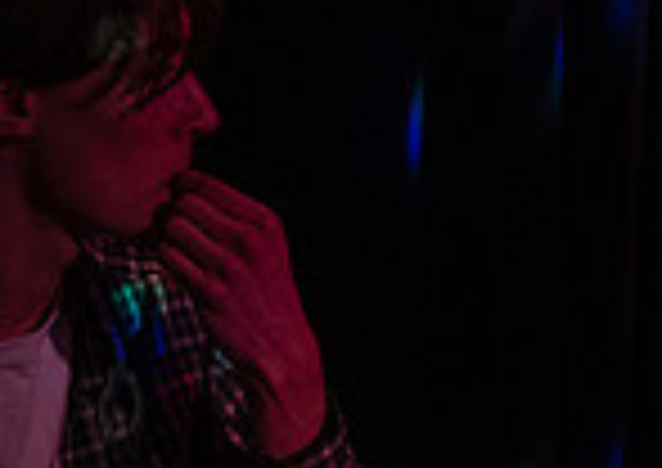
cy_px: 346
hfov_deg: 16.4
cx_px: -110
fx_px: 2211
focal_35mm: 118
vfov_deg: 12.1
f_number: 2.8
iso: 10000
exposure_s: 1/250
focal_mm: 24
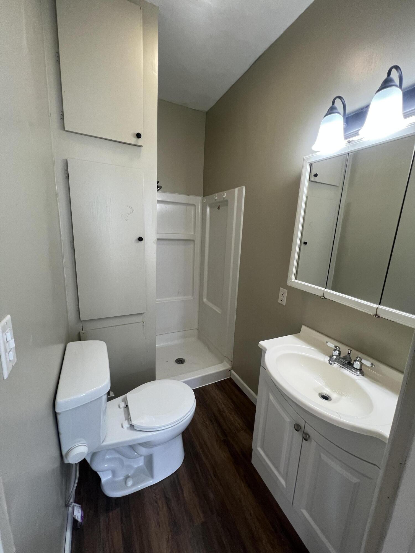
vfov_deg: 106.2
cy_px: 276
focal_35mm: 13
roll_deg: -1.6
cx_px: 208
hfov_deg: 89.9
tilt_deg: -10.2
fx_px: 208
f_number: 1.8
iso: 125
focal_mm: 1.57
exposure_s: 1/120
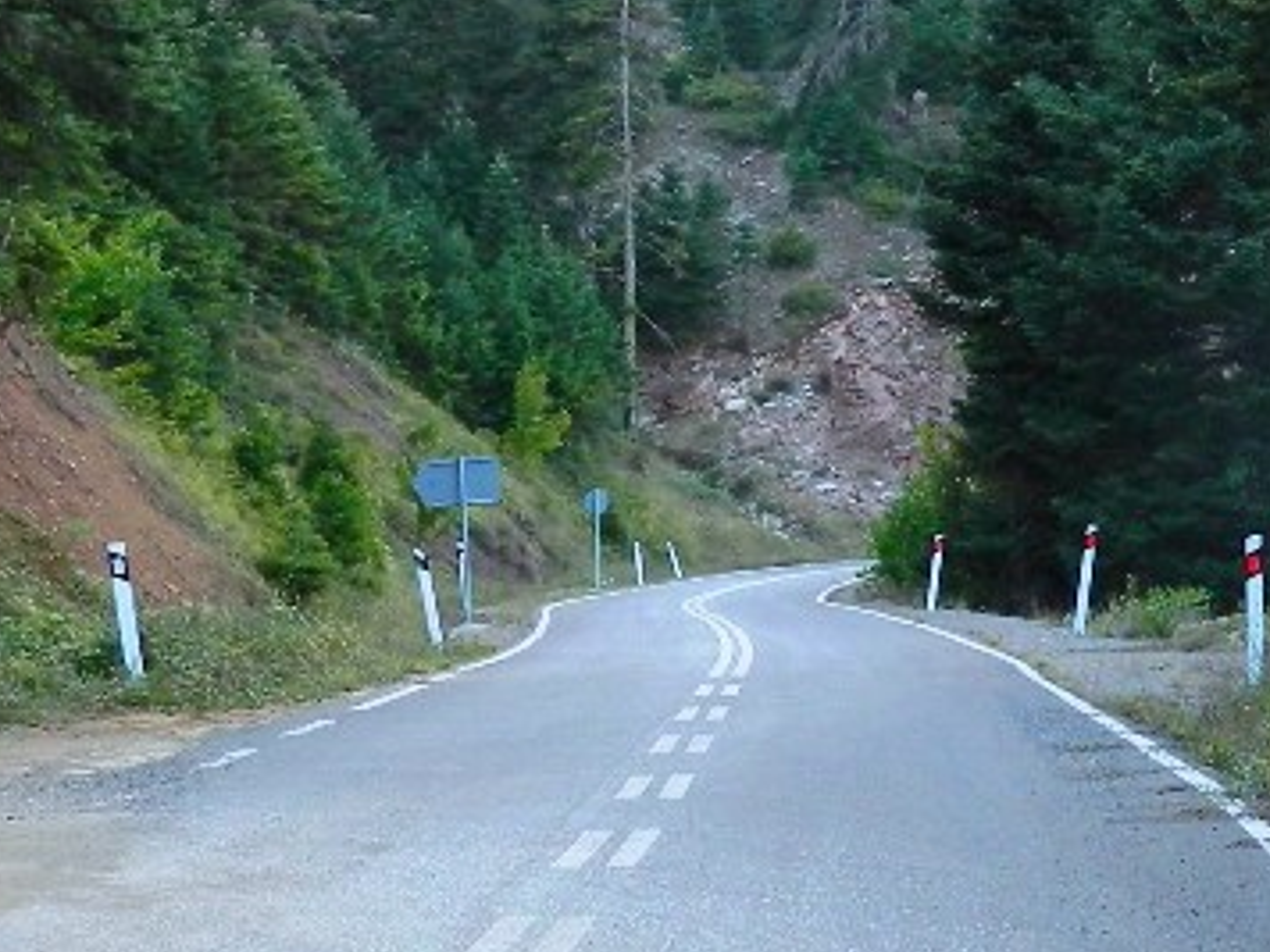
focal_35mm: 100
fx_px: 3669
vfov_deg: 14.7
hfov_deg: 19.4
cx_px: 1072
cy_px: 273
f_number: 3.2
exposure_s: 1/50
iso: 80
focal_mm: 5.1
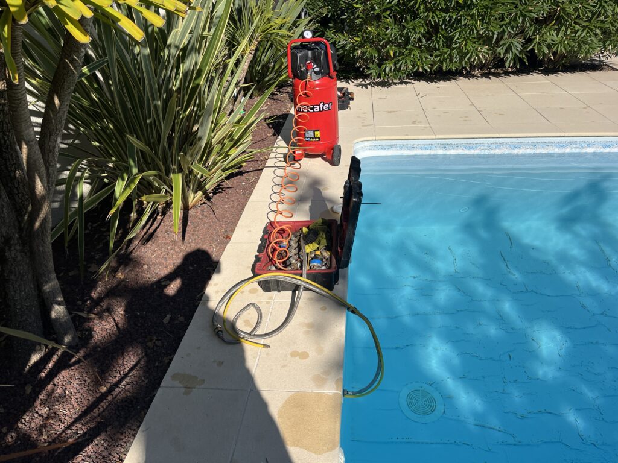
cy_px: 232
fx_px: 464
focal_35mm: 26
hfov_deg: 67.3
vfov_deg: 53.1
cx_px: 309
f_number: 1.6
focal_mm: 5.1
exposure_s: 1/5556
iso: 50
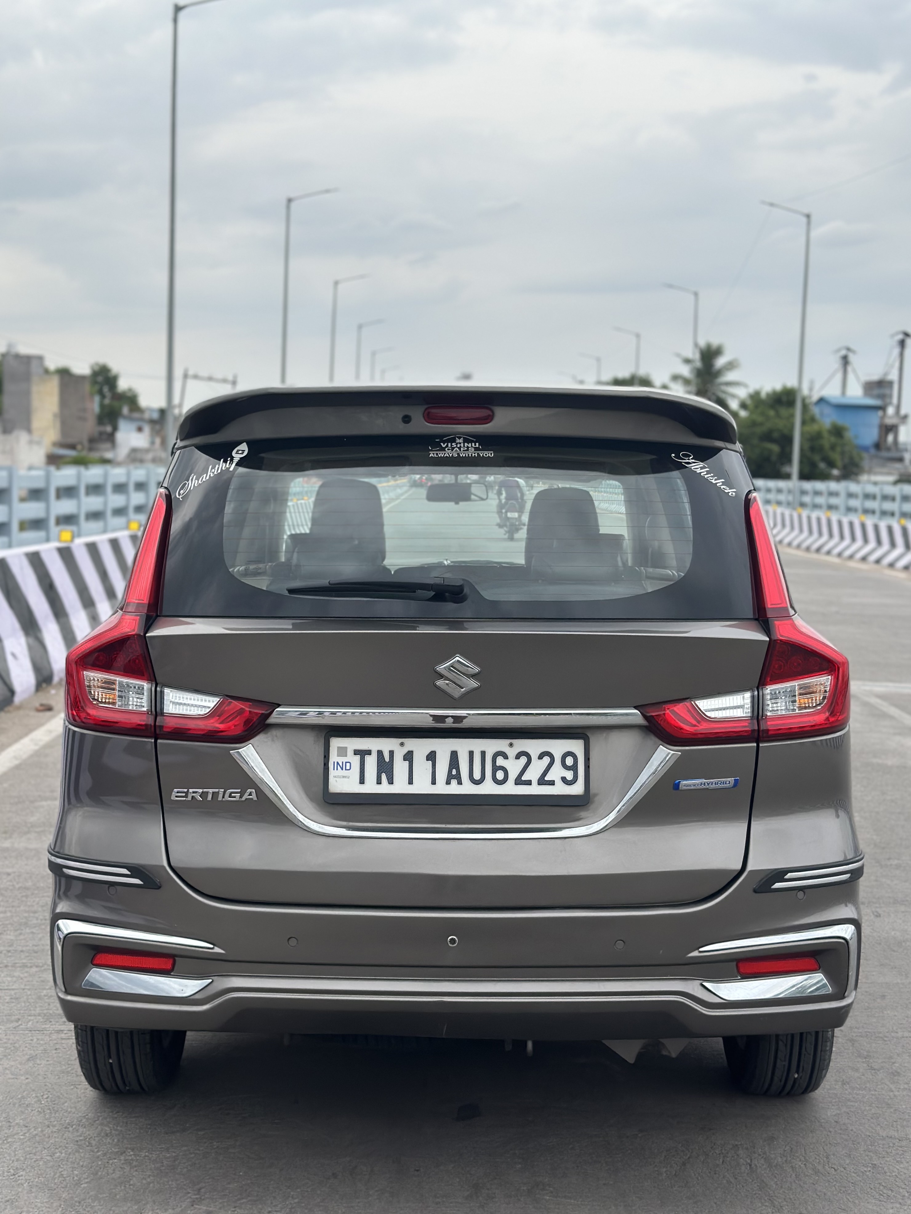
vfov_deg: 39.7
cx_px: 456
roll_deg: -1.6
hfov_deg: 30.3
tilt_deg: -4.5
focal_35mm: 48
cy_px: 607
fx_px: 1684
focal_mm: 6.86
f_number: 1.78
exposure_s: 1/1185
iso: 80
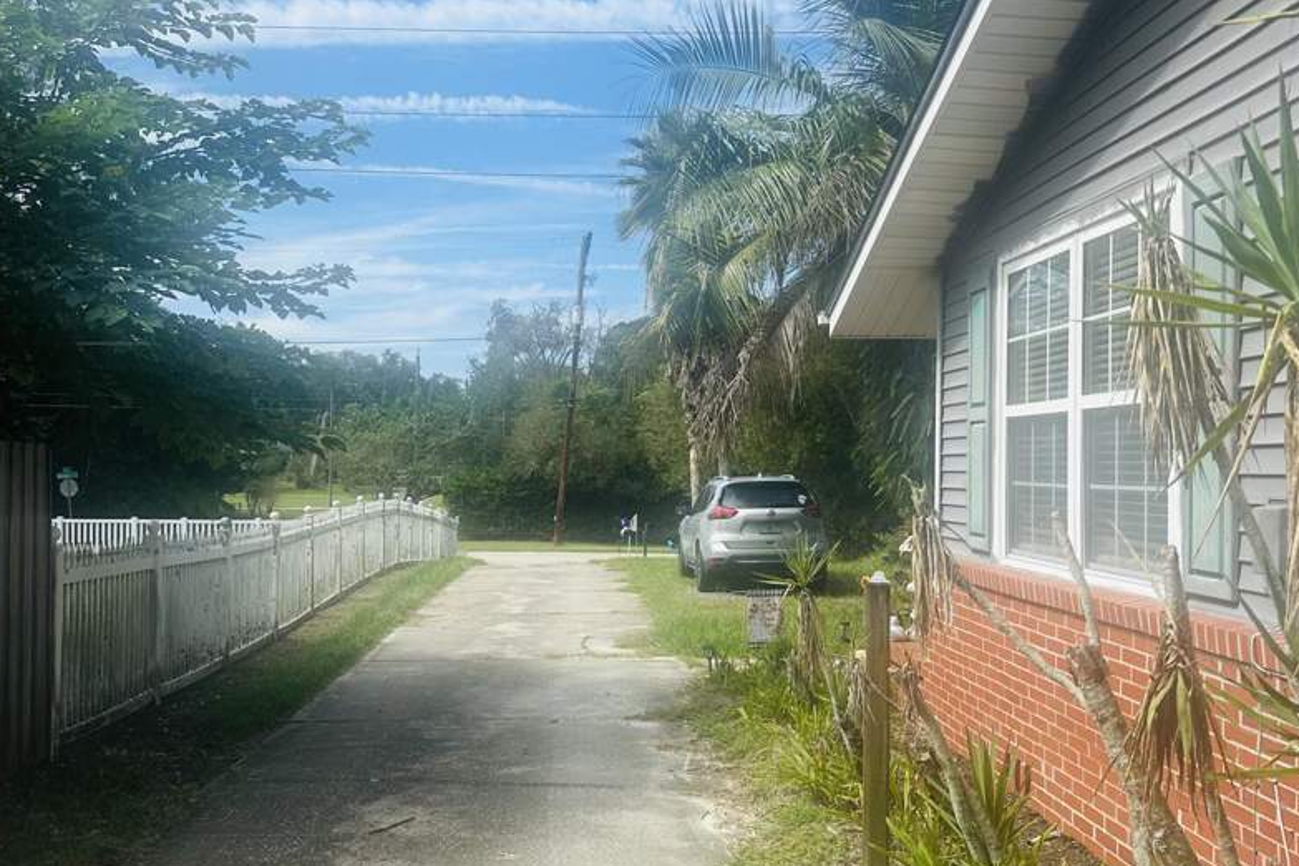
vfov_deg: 38.8
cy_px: 484
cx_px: 647
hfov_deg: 55.8
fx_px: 1227
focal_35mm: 34
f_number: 1.78
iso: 80
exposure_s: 1/3472
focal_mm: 6.86
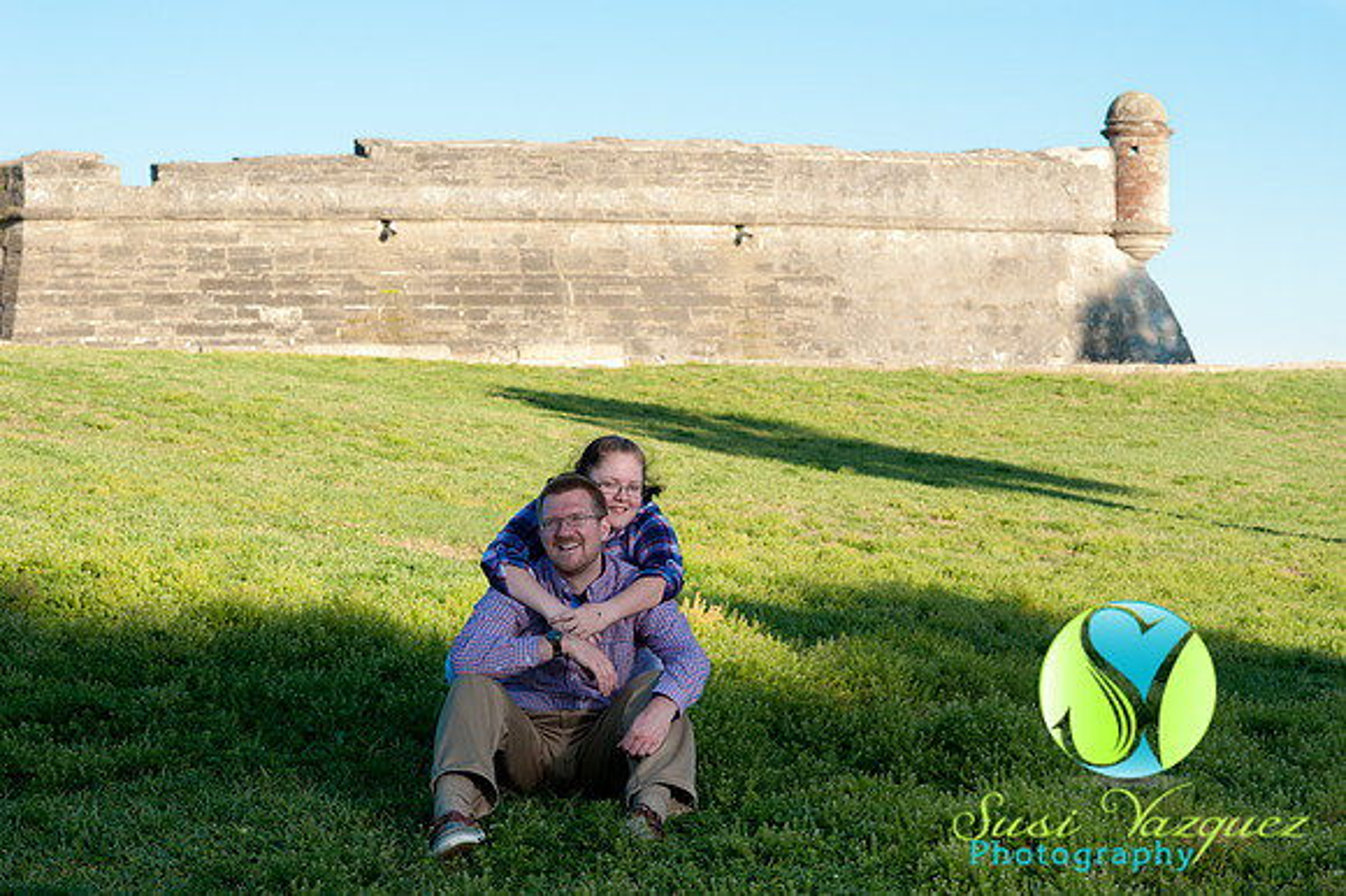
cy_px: 448
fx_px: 3176
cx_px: 673
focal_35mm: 85
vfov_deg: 16.1
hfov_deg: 23.9
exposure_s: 1/200
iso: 250
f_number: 9
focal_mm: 85
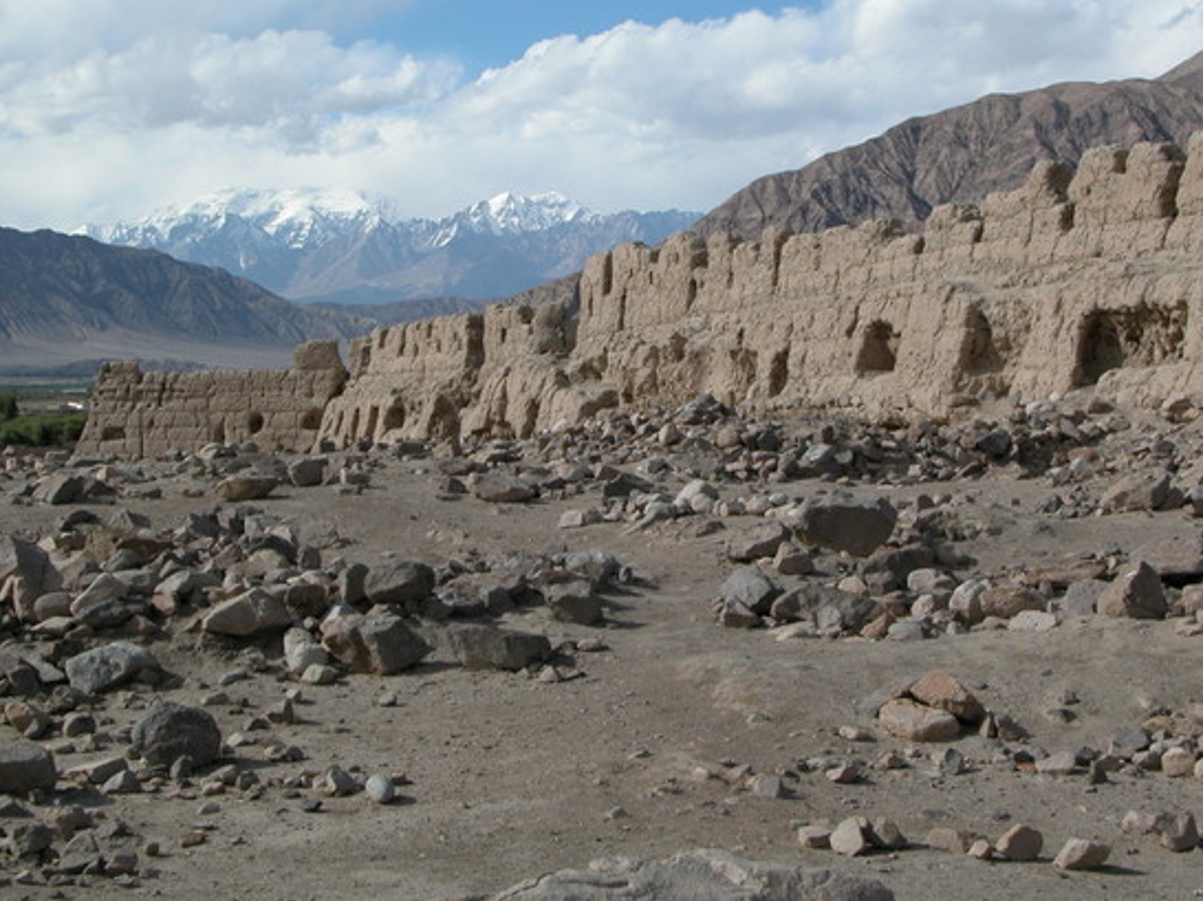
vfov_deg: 21.6
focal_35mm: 68
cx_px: 646
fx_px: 2362
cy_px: 392
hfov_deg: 28.6
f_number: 7
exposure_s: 1/429
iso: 100
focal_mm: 14.7
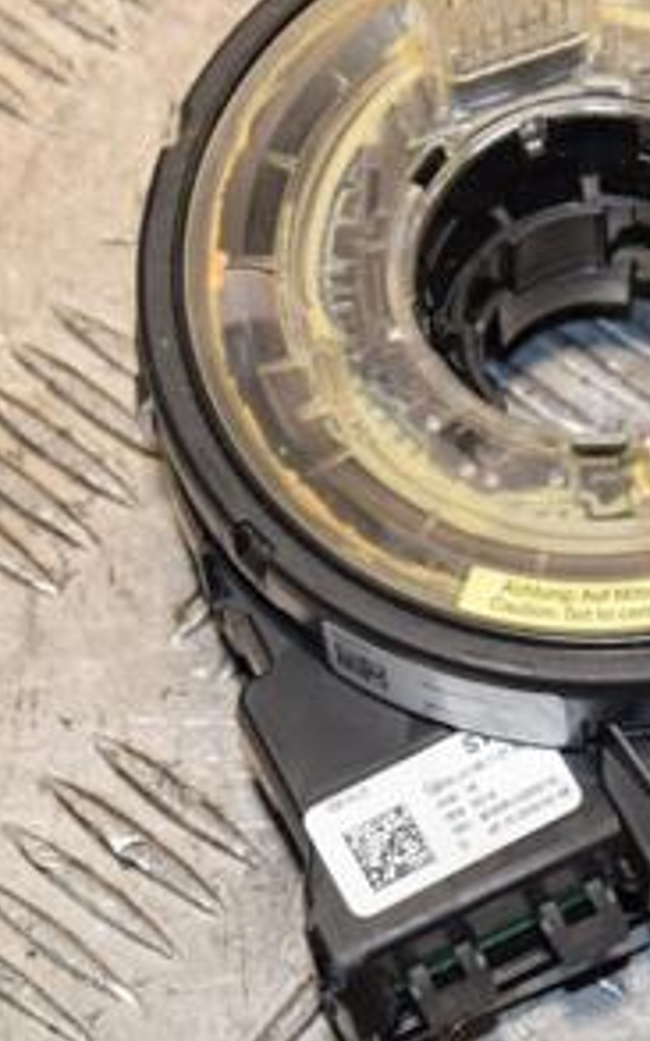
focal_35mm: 163
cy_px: 448
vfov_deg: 12.8
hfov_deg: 8.0
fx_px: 4622
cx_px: 664
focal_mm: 52
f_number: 7.1
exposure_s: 1/200
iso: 800
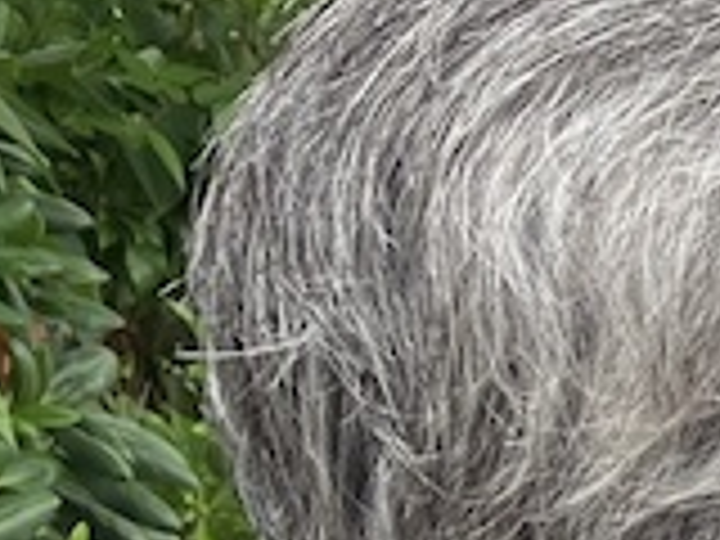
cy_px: 1206
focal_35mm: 179
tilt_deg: -12.7
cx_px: 1818
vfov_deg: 7.8
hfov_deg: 9.6
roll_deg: -1.7
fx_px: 3723
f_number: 1.8
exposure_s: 1/170
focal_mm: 3.99
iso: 25
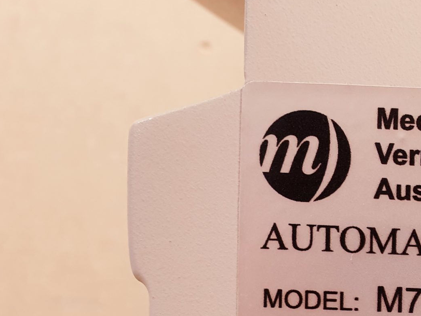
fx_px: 778
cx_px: 502
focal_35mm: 64
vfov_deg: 21.7
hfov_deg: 26.9
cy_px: 351
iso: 125
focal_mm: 4.3
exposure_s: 1/50
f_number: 2.4
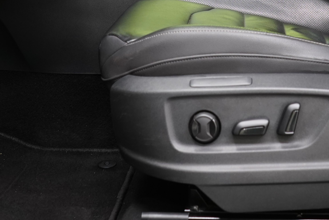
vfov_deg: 17.7
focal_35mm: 73
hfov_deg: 27.5
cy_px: -52
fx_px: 667
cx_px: 218
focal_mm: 28
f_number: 5
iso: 1250
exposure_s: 1/20
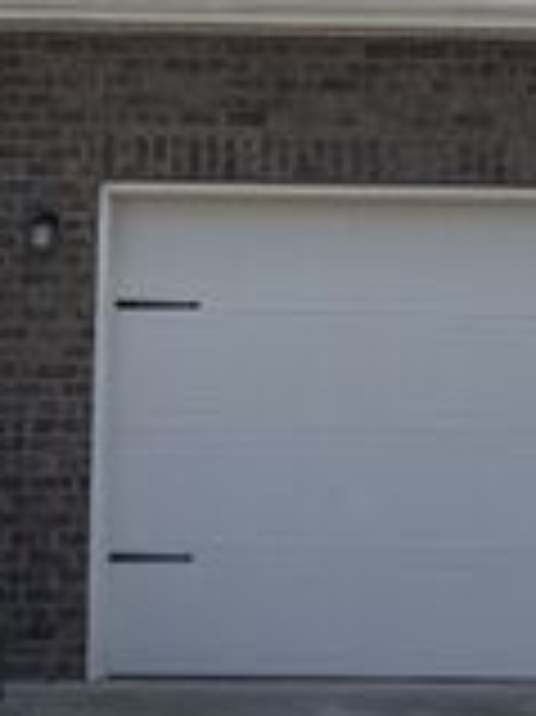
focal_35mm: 109
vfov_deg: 17.7
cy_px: 16
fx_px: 2253
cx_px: 374
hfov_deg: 13.5
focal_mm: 5.96
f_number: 1.6
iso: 80
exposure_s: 1/7813
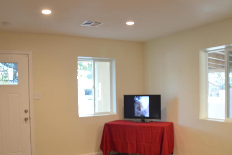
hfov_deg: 42.7
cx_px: 107
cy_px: 101
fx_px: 296
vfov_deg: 29.0
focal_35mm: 46
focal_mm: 20
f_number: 3.8
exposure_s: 1/25
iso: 400
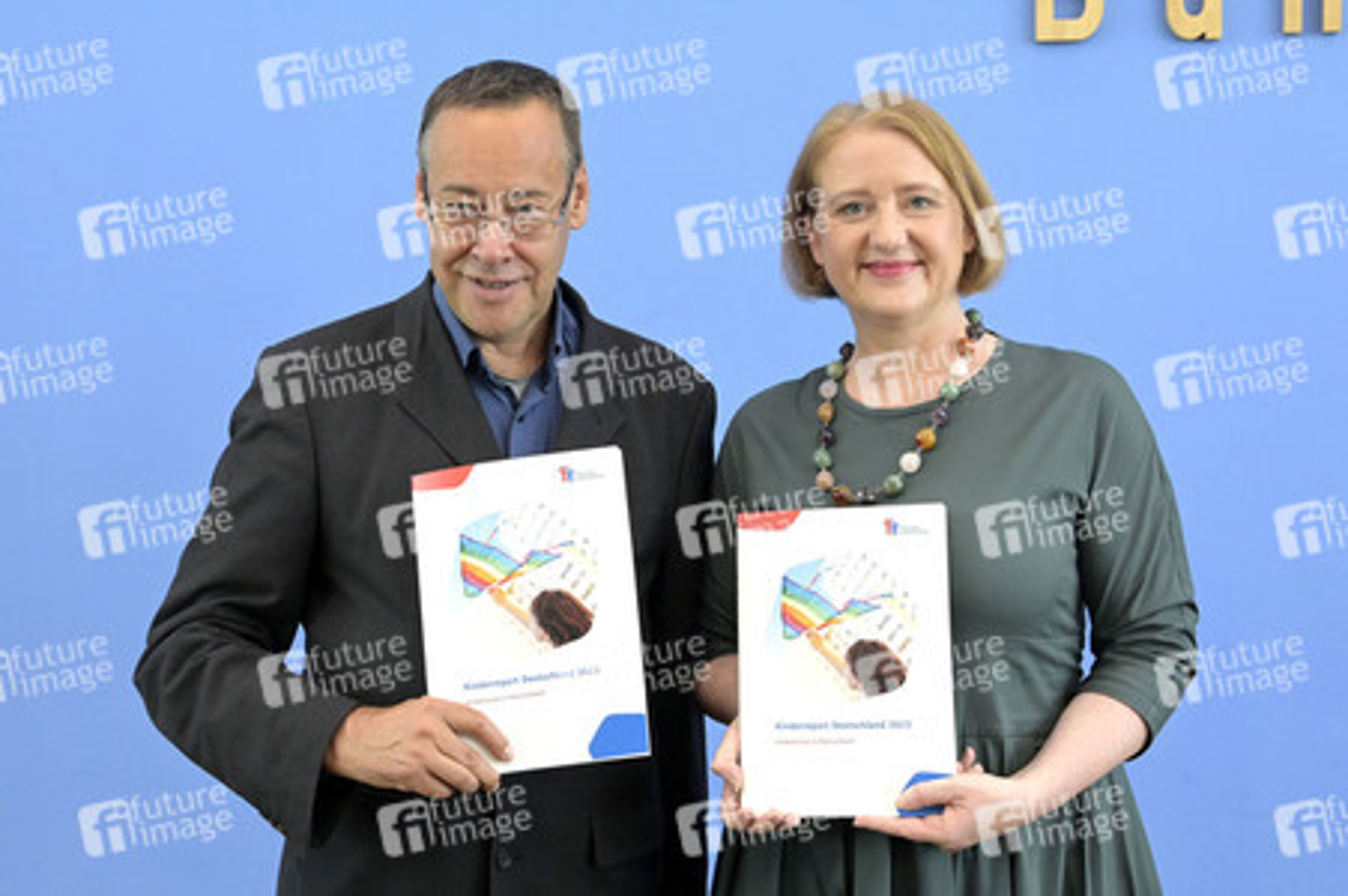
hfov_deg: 43.6
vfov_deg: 29.8
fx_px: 1684
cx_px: 674
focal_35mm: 45
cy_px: 448
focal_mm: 45
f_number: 7.1
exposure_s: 1/640
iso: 6400
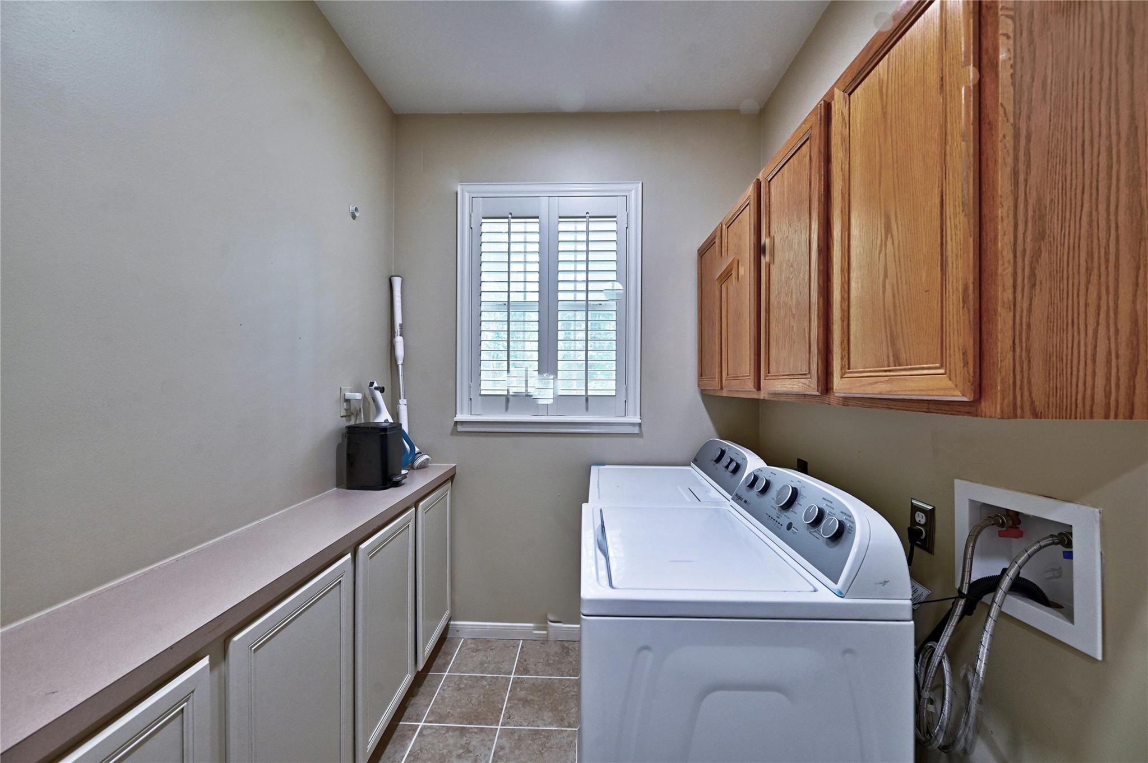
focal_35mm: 14
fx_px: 446
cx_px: 574
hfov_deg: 104.3
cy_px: 382
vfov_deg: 81.1
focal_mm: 14
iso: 400
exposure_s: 1/8
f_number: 8
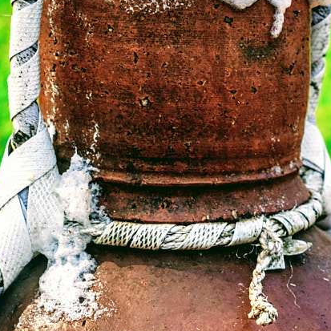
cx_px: 163
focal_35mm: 158
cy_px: 235
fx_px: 1709
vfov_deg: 11.0
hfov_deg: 11.1
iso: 100
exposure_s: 1/160
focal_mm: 32
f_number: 6.3
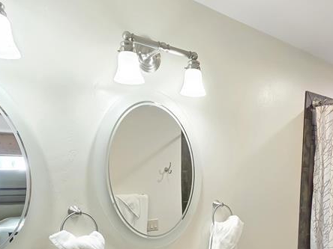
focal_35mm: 30
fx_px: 289
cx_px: 217
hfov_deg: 58.8
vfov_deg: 41.7
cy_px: 239
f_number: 2.2
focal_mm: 2.2
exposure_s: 1/120
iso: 80
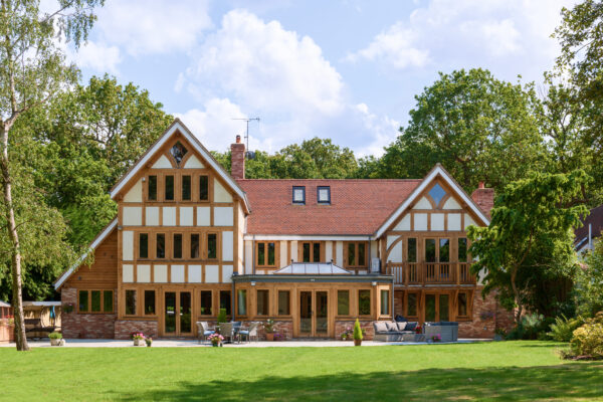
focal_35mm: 44
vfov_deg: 30.5
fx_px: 737
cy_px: 201
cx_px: 302
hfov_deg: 44.5
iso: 100
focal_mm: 44
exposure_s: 1/200
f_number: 8
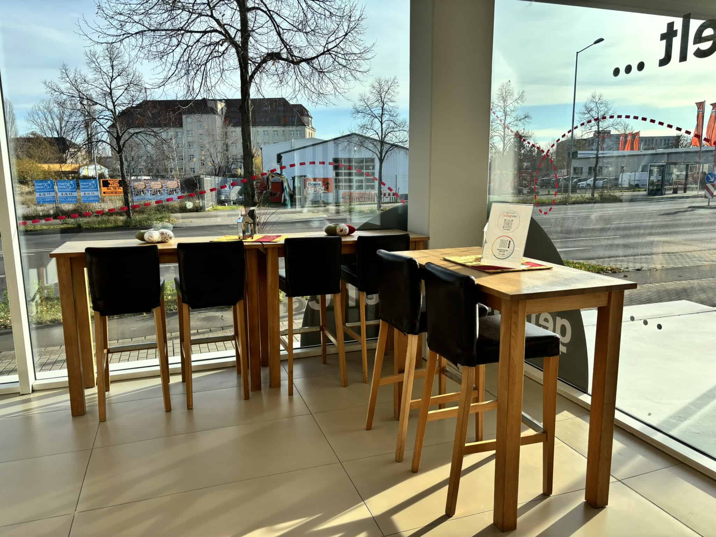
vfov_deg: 53.1
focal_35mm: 26
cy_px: 268
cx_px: 358
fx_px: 538
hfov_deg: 67.3
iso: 50
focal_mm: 6
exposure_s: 1/1220
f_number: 1.6
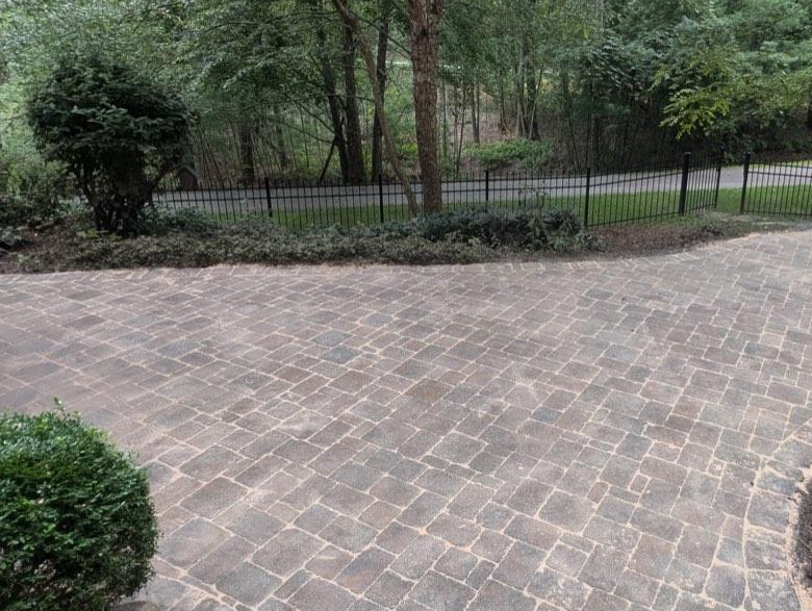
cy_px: 240
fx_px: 587
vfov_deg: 54.5
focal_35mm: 25
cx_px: 531
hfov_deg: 67.7
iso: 38
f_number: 2.2
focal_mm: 1.95
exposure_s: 1/65.6
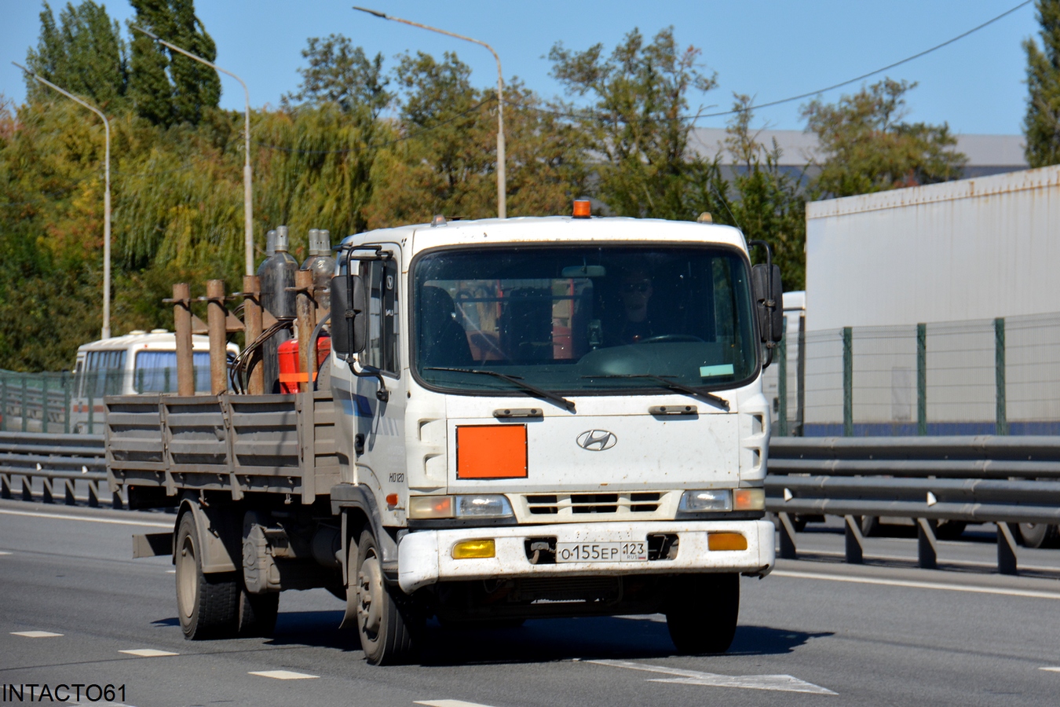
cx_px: 530
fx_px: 4637
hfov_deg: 13.0
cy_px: 354
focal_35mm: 158
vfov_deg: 8.7
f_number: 7.1
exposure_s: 1/2000
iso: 400
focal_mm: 105
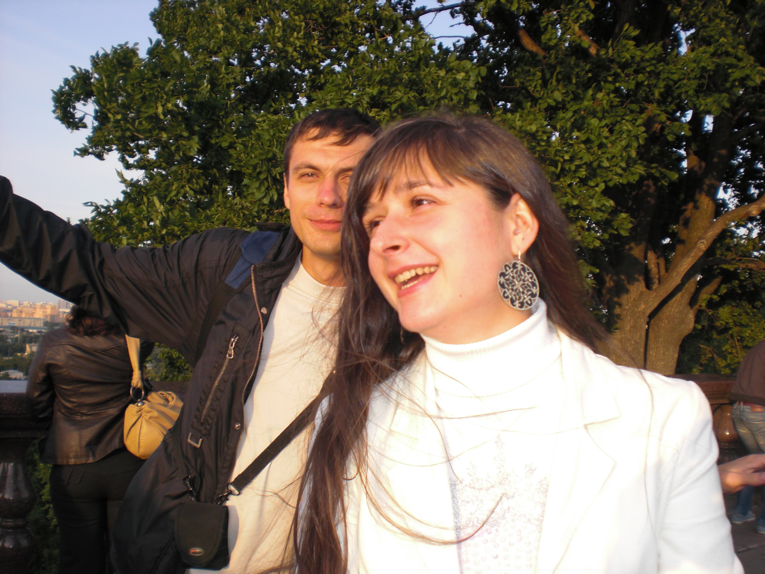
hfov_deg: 49.0
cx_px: 382
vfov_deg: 37.7
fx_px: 840
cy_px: 287
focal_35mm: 38
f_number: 3.1
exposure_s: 1/250
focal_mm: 6.3
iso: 64
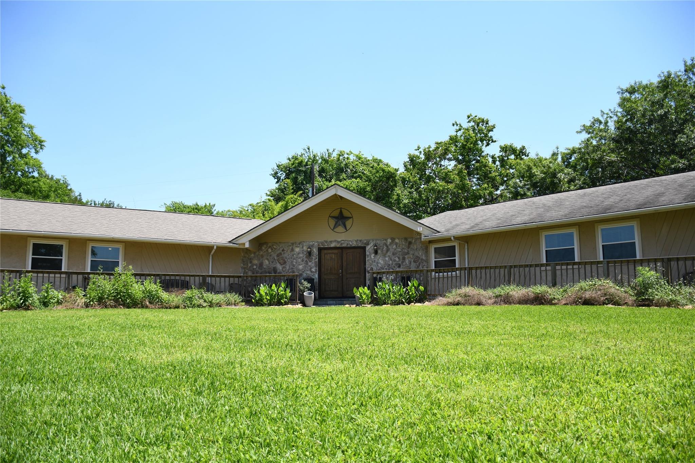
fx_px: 521
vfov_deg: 47.9
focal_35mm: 27
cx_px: 348
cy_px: 232
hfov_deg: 67.4
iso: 160
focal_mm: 18
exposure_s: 1/1000
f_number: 3.5
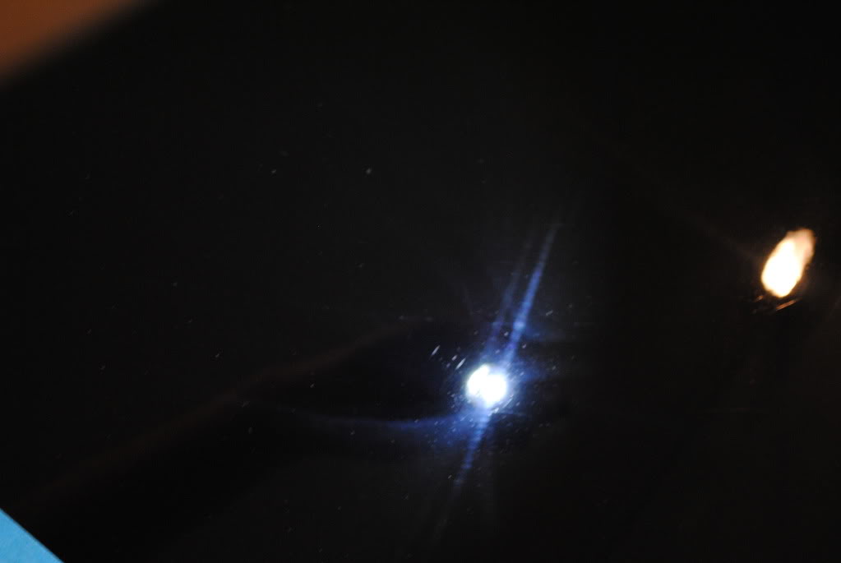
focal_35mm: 82
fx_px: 1930
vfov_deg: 16.6
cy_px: 282
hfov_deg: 24.6
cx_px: 420
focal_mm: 55
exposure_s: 1/30
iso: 720
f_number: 5.6
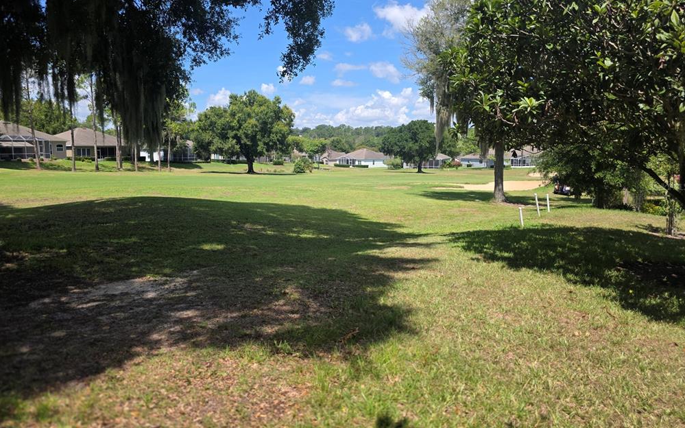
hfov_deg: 72.6
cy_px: 187
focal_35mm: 25
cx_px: 339
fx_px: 467
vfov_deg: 49.1
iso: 80
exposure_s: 1/3972
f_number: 1.7
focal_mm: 6.3
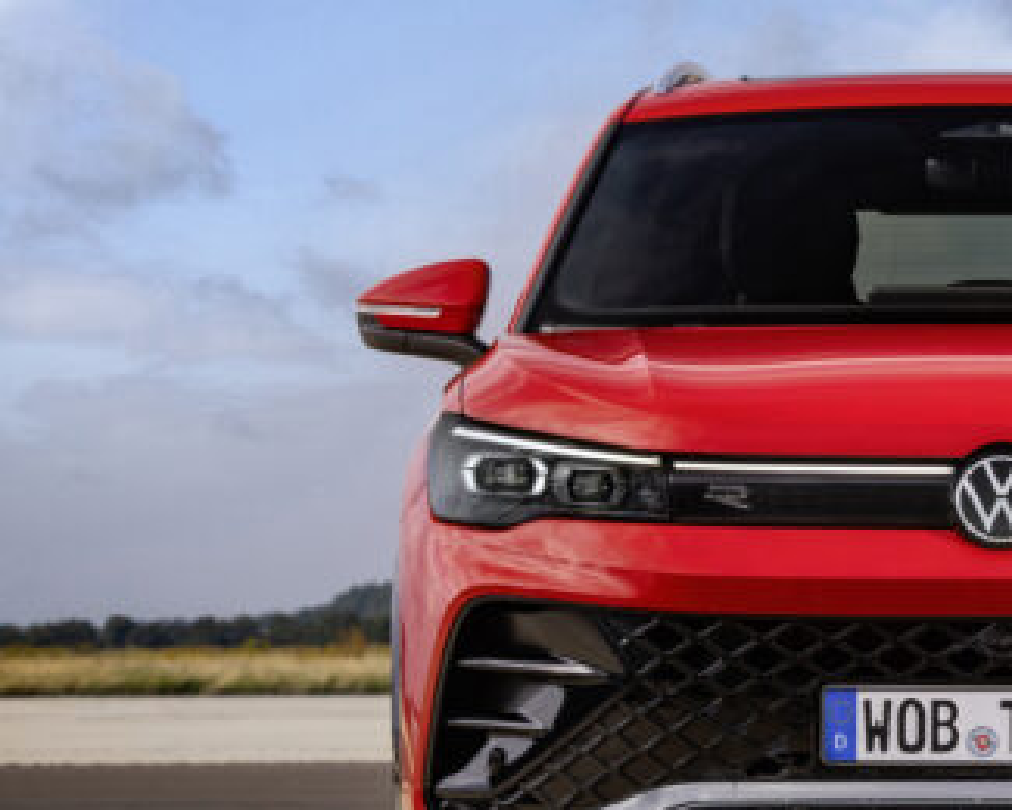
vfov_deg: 6.3
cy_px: 374
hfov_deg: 7.9
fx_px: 7308
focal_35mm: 244
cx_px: 996
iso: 400
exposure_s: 1/200
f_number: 11
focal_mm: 110
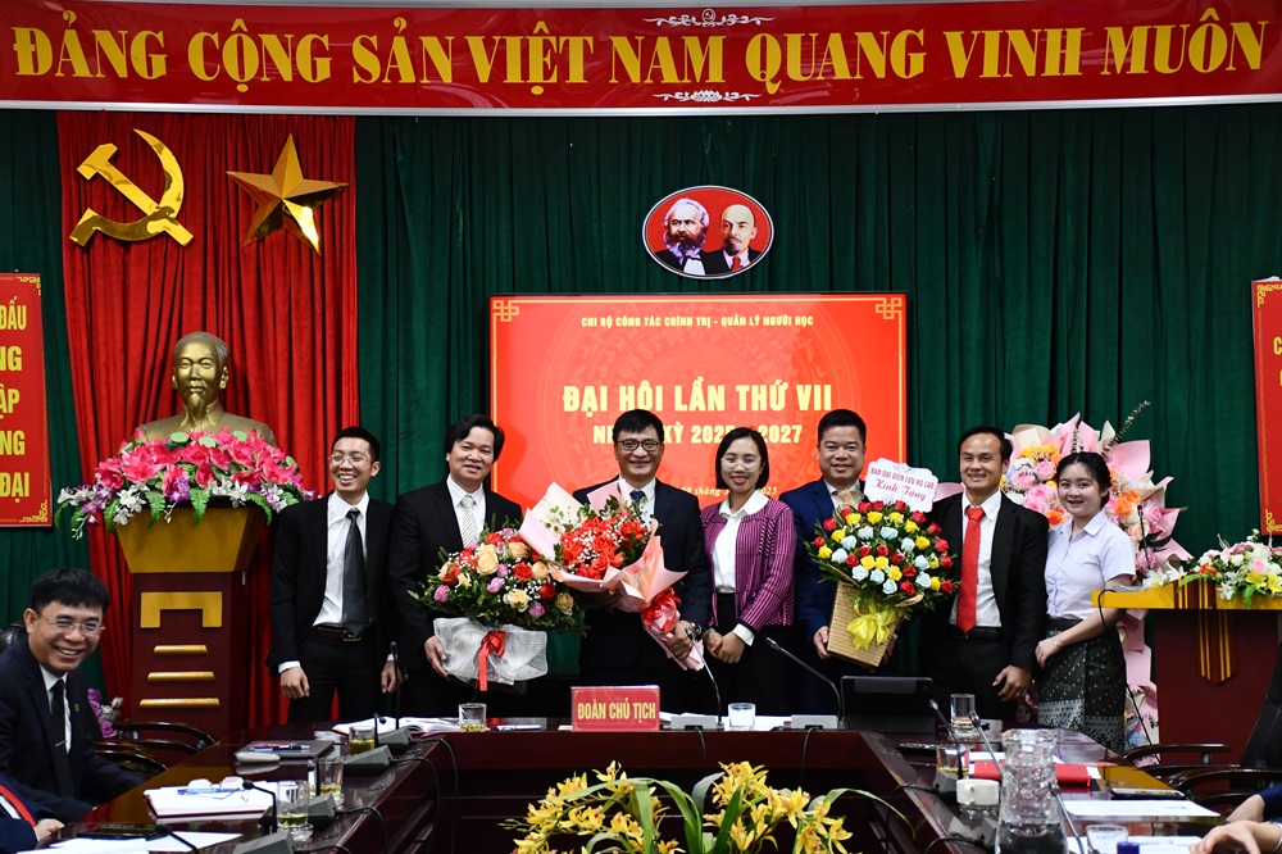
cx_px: 641
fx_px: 2385
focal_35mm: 67
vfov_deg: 20.3
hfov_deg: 30.1
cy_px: 427
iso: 2000
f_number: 4.5
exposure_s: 1/125
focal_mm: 45
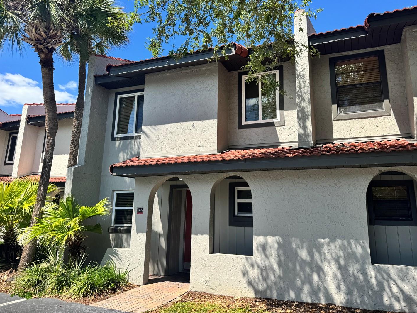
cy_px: 138
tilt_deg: +13.3
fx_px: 325
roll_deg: -1.0
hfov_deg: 65.3
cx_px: 218
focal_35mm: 27
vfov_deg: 51.2
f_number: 1.78
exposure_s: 1/2252
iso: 80
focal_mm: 6.76
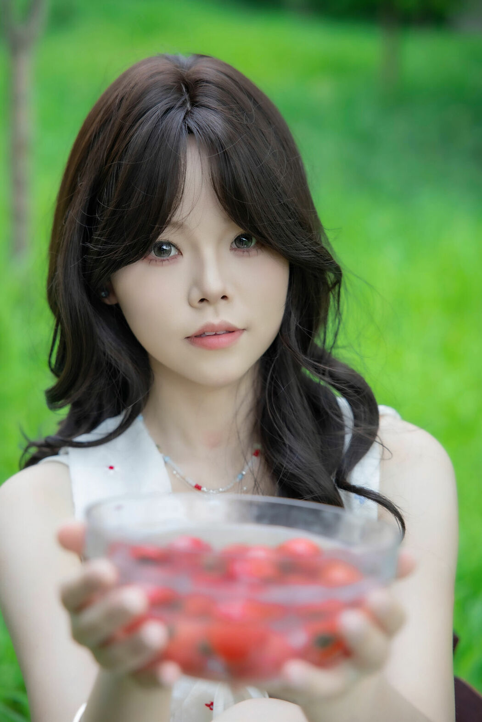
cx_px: 241
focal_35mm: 70
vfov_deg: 28.8
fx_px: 1406
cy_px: 361
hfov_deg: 19.5
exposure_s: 1/125
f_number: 3.2
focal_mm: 70
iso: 640
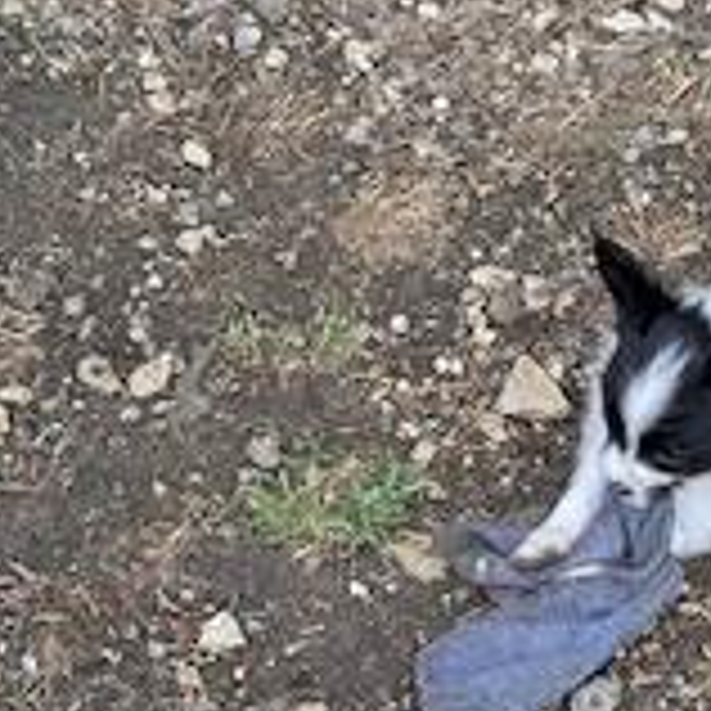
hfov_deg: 15.9
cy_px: 518
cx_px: 567
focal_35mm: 109
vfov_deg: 15.9
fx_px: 2533
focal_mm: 6.9
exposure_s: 1/212
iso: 20
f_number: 1.68
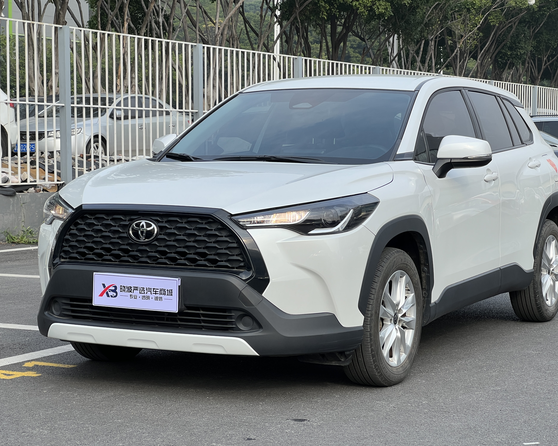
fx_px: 1338
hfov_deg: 23.6
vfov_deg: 18.9
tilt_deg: -3.6
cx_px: 298
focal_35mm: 81
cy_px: 224
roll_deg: +0.0
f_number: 2.8
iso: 32
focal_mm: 9
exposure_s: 1/270
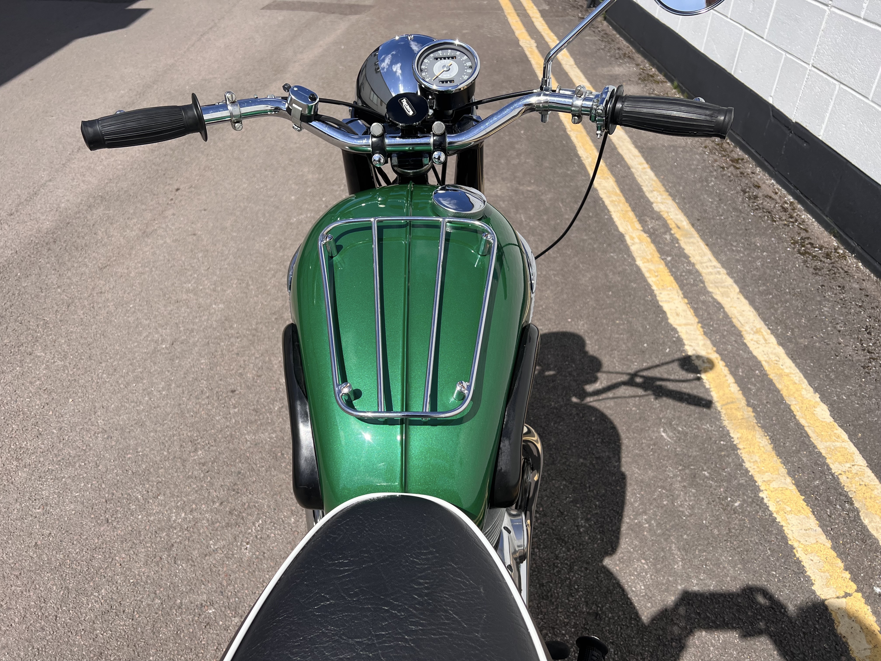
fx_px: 662
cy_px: 330
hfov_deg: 67.3
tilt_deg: -36.4
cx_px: 440
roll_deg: +0.2
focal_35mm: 26
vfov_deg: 53.1
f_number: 1.5
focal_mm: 5.7
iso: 50
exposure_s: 1/4831
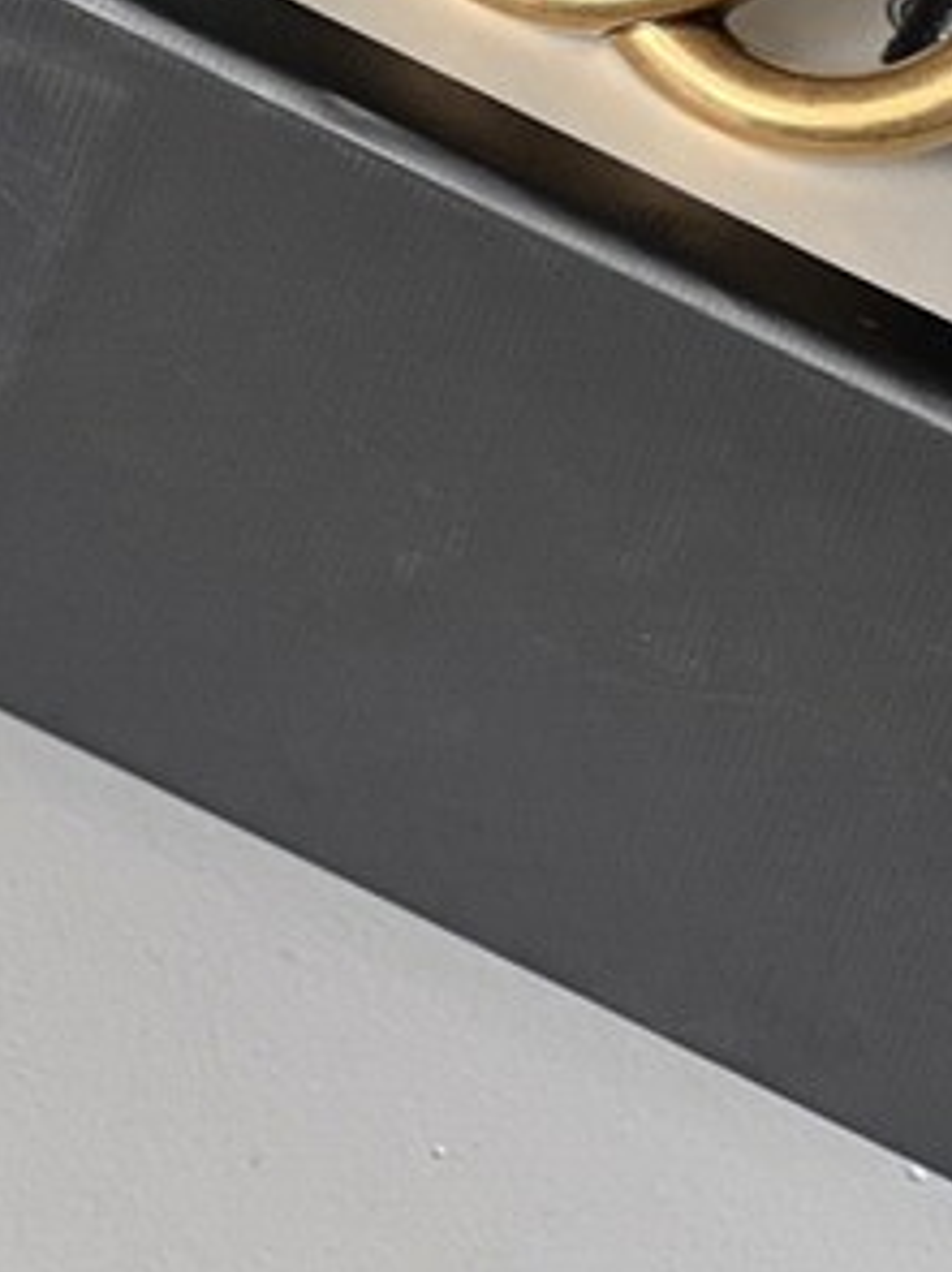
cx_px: 1174
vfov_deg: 8.3
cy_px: -332
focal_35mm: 235
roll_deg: -23.4
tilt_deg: -29.7
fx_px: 8623
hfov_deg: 6.3
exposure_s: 1/121
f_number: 2.8
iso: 125
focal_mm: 9
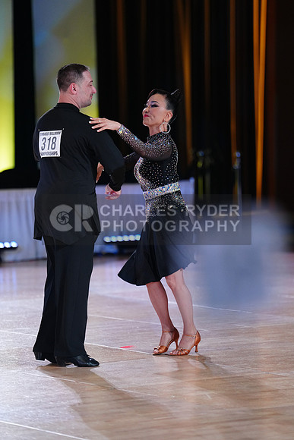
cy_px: 220
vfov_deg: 12.6
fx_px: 1995
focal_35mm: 163
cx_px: 147
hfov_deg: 8.4
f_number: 2.8
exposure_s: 1/400
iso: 2000
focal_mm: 163
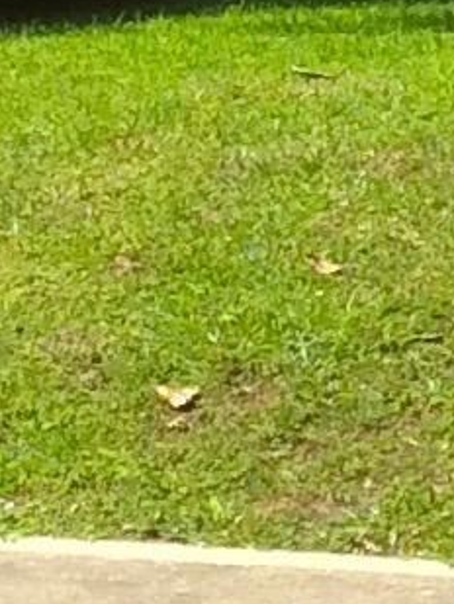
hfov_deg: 5.5
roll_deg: +1.2
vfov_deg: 7.3
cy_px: -45
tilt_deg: -6.5
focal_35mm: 268
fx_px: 4683
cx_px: 843
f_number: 2.4
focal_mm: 3.3
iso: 32
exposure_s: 1/665
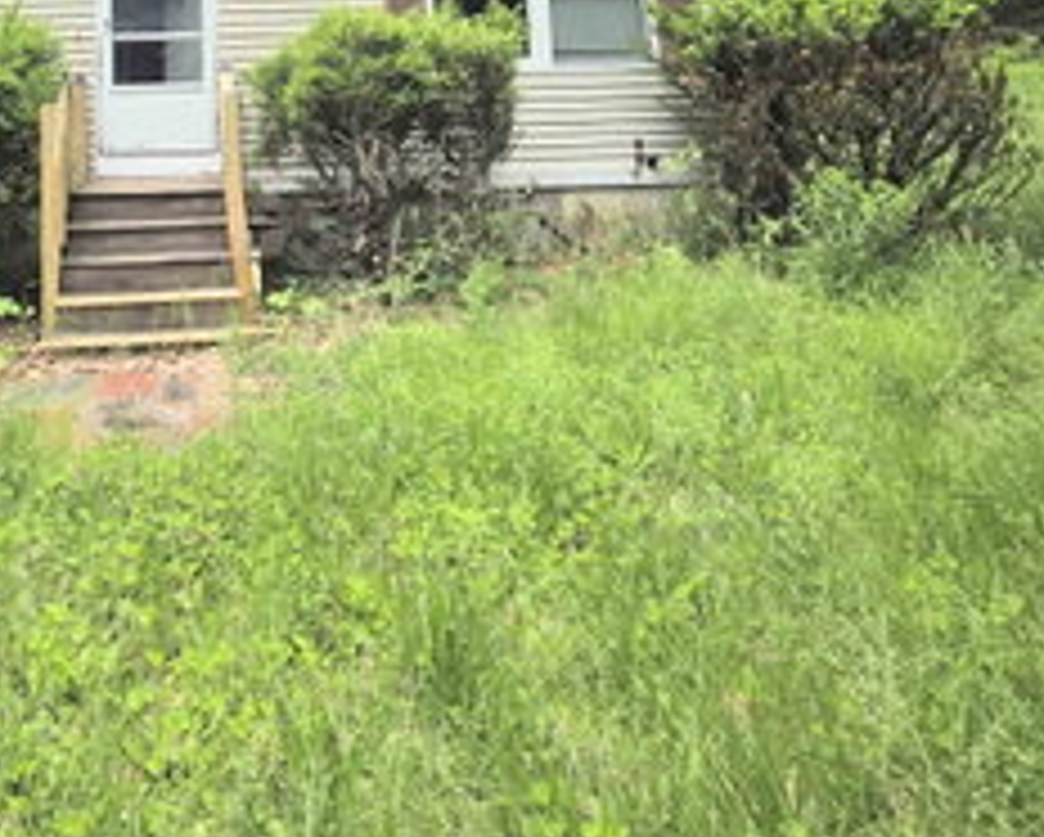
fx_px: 866
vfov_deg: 43.3
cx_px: 216
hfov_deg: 57.7
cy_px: -22
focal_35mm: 28
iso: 40
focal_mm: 2.2
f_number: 1.9
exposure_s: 1/616
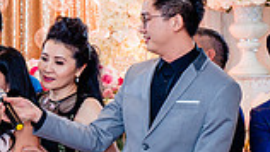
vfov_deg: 5.9
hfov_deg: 10.3
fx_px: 1468
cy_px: 149
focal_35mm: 205
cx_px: -86
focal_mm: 48
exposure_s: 1/160
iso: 640
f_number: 3.5
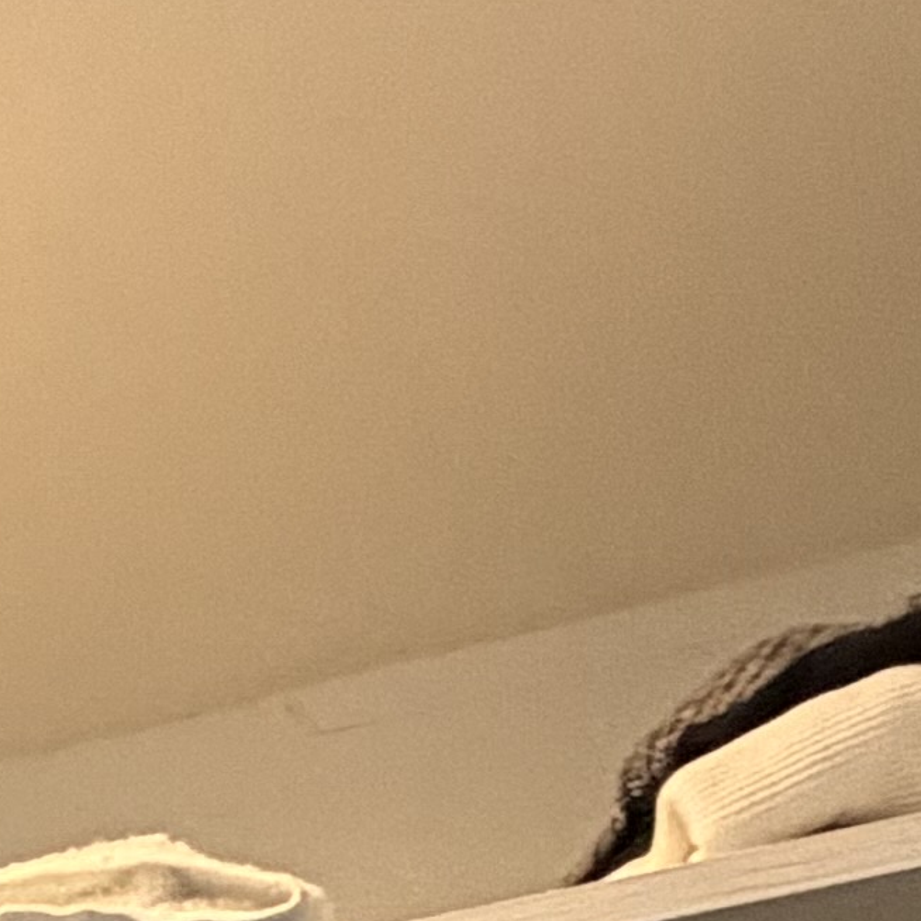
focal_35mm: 108
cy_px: 2662
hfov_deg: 12.6
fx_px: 3251
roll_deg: -0.5
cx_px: -1294
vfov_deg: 11.1
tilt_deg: -3.1
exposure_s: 1/60
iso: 400
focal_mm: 2.22
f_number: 2.2
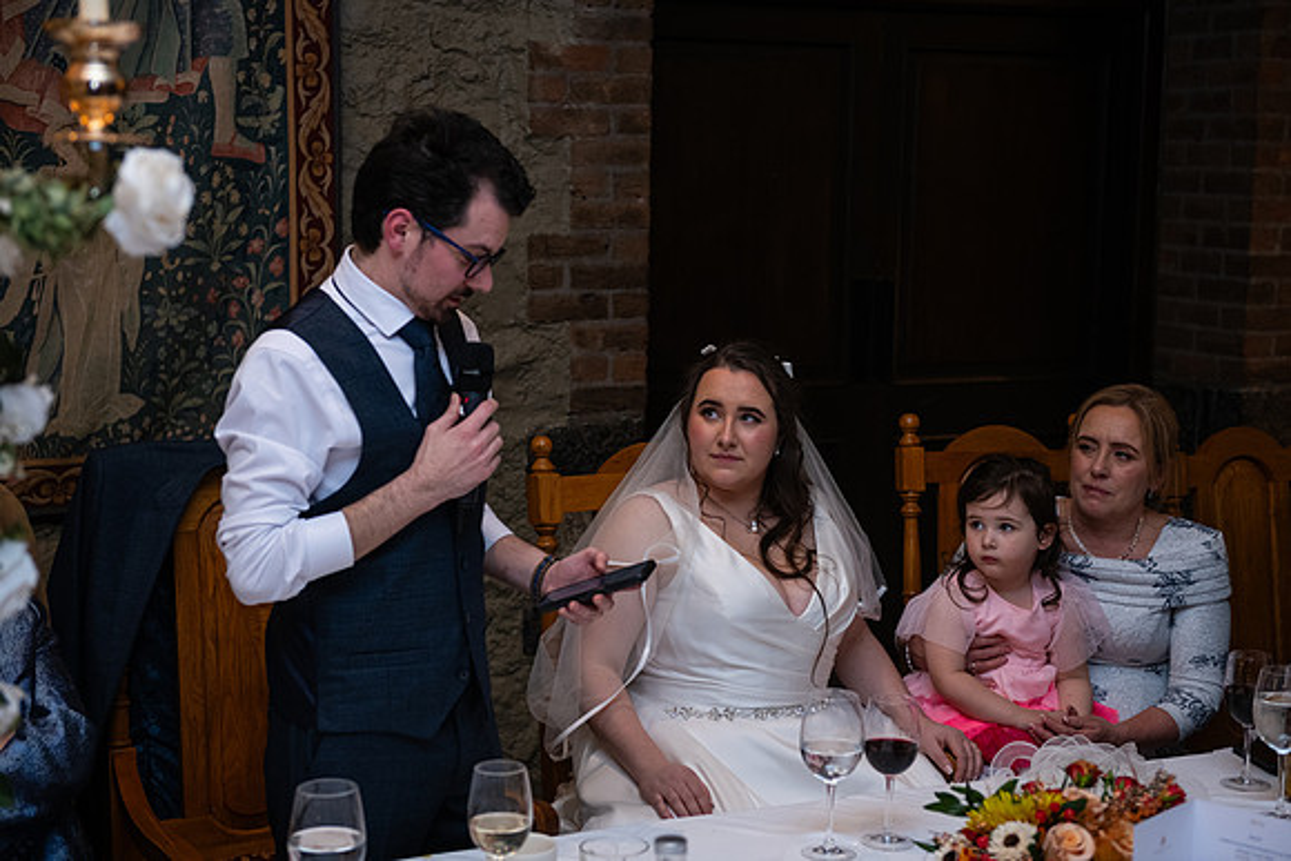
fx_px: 2152
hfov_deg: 33.4
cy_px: 430
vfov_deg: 22.6
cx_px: 646
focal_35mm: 60
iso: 800
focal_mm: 60
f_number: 3.5
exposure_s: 1/160
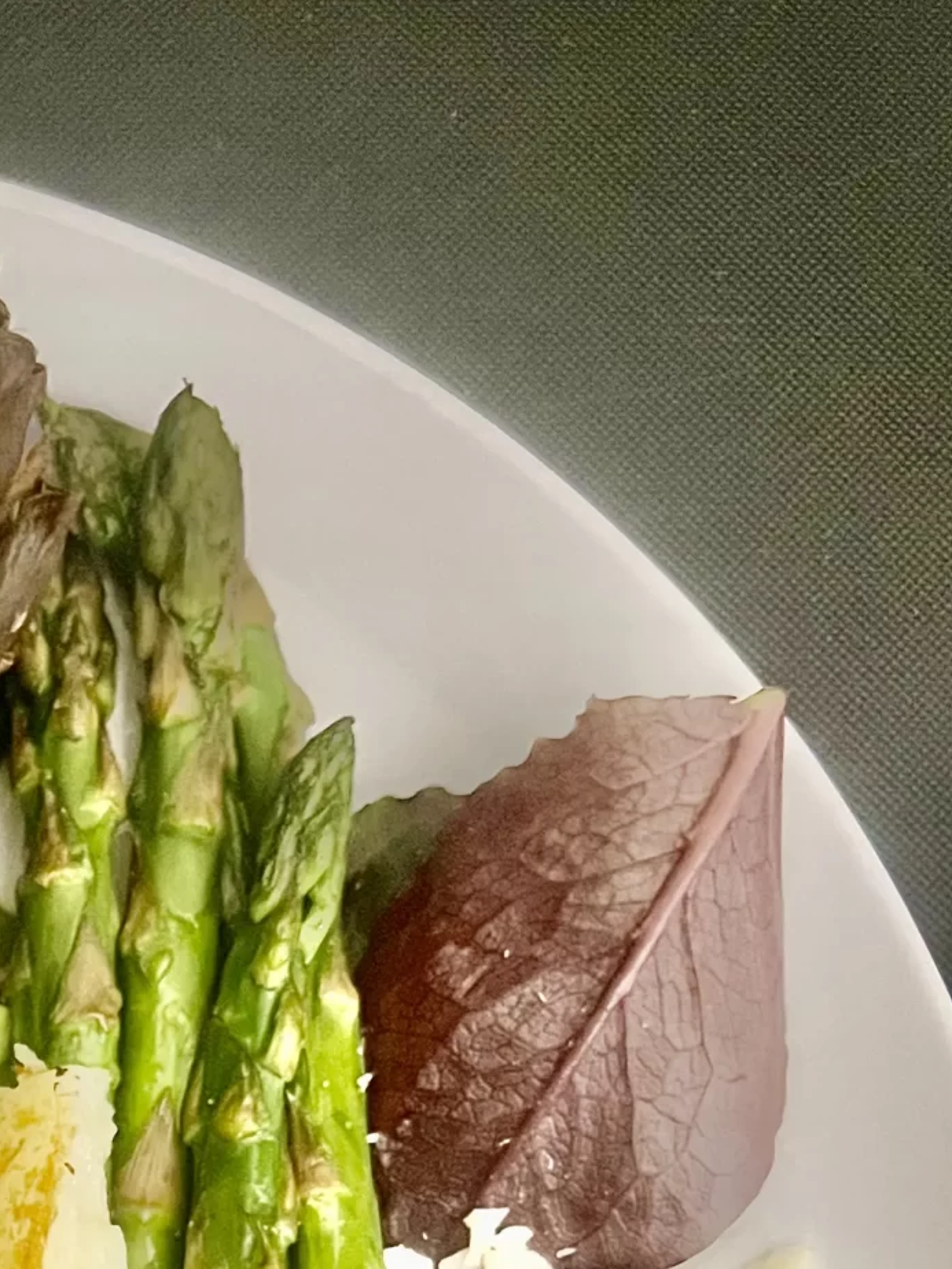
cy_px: 1643
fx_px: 2640
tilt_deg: -85.1
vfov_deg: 23.8
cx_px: -348
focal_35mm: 72
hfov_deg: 18.7
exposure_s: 1/30
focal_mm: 5.7
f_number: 1.5
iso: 640
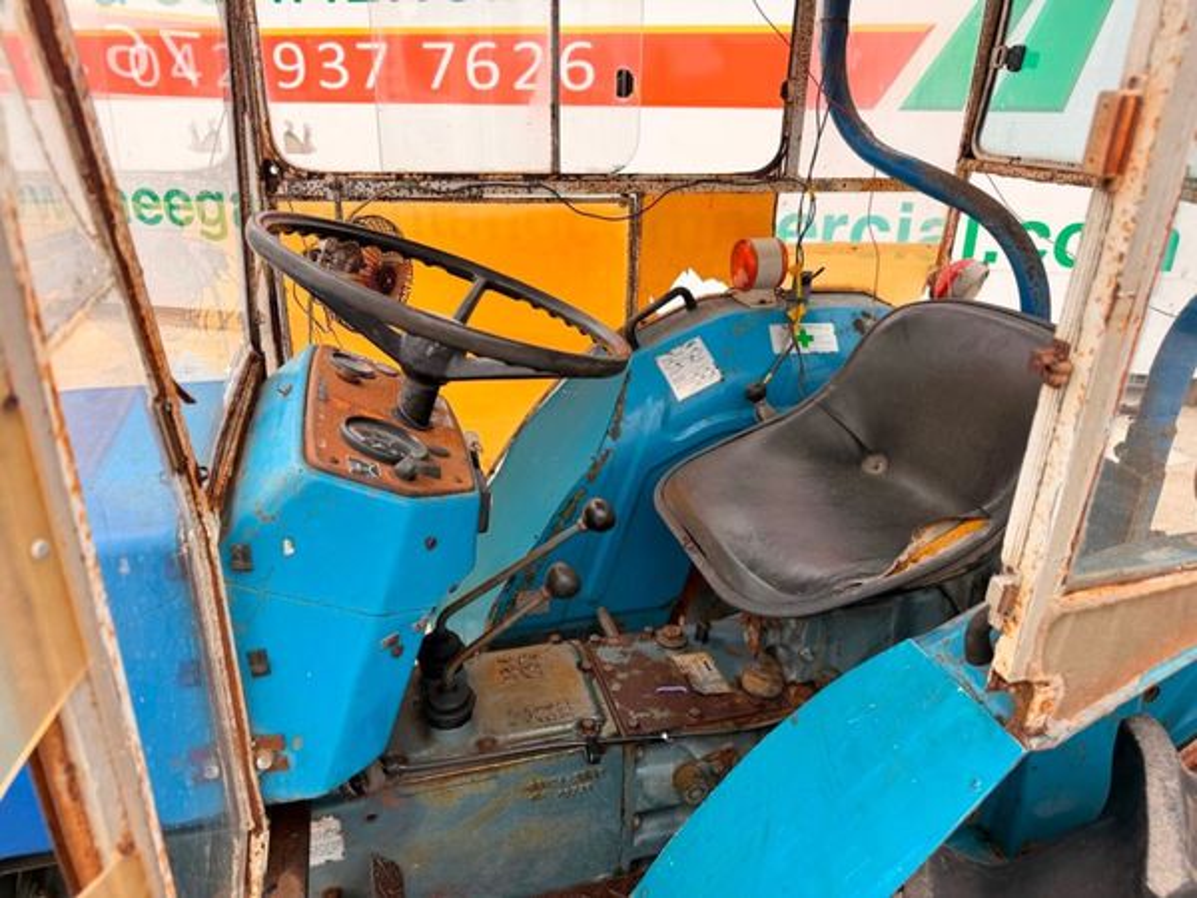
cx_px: 598
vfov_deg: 56.8
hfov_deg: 71.6
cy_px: 449
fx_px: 830
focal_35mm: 24
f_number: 1.78
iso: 100
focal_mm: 6.76
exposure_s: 1/715
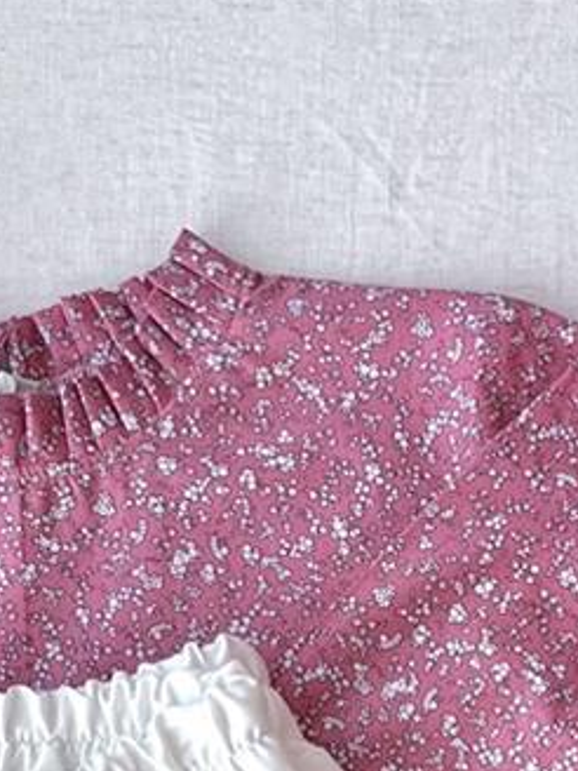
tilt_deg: -87.4
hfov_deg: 11.6
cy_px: 1490
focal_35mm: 127
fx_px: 2827
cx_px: 531
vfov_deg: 13.5
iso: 64
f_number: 1.5
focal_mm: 5.7
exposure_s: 1/121
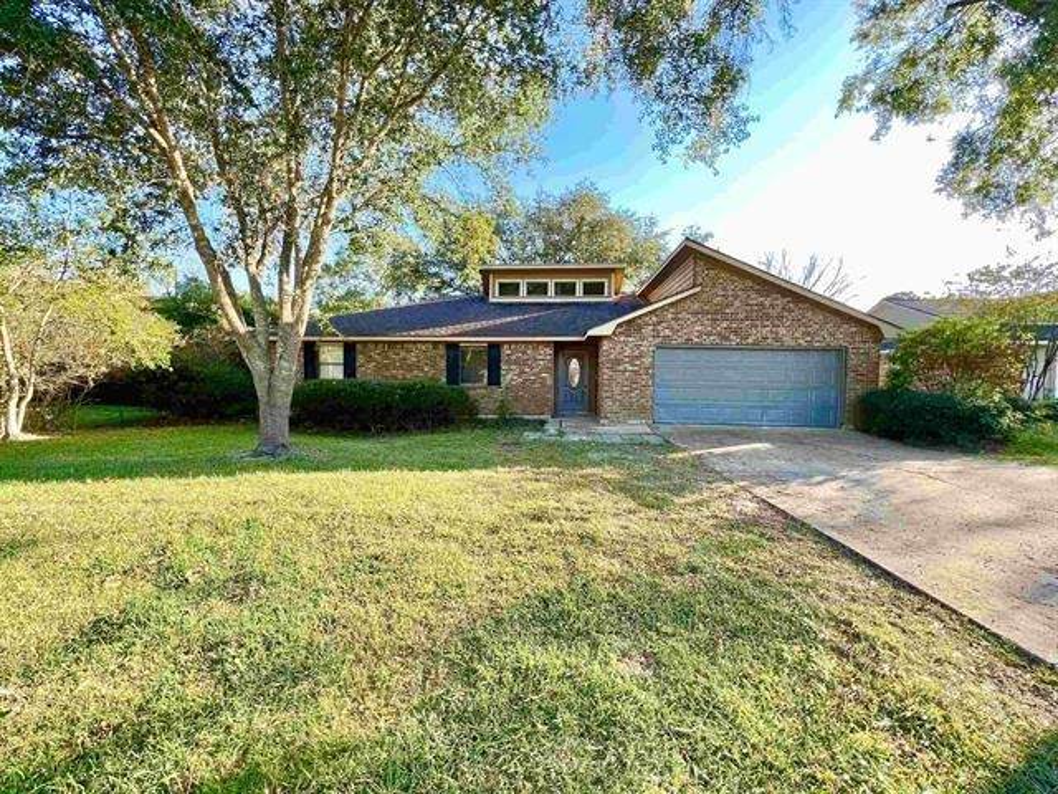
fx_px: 397
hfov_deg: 106.2
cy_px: 397
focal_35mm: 13
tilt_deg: -3.1
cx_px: 529
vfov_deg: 89.9
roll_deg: -0.3
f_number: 1.8
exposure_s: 1/155
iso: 32
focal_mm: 1.57
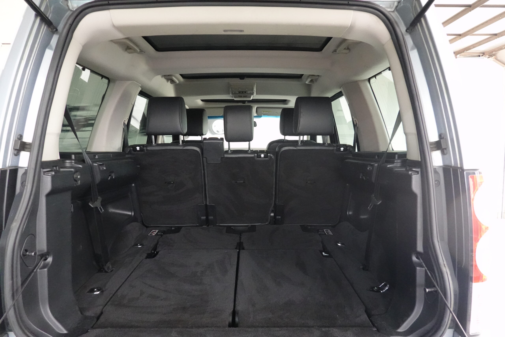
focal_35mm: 24
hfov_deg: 73.7
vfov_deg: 53.1
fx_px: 337
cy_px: 168
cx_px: 252
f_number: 2.8
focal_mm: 9
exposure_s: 1/60
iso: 3200
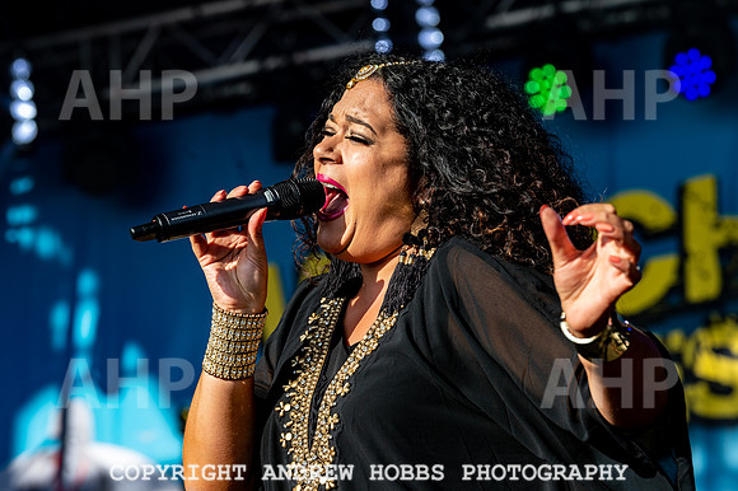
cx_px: 369
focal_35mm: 145
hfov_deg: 14.2
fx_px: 2971
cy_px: 246
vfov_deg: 9.5
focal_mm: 145
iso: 220
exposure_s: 1/640
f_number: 5.6
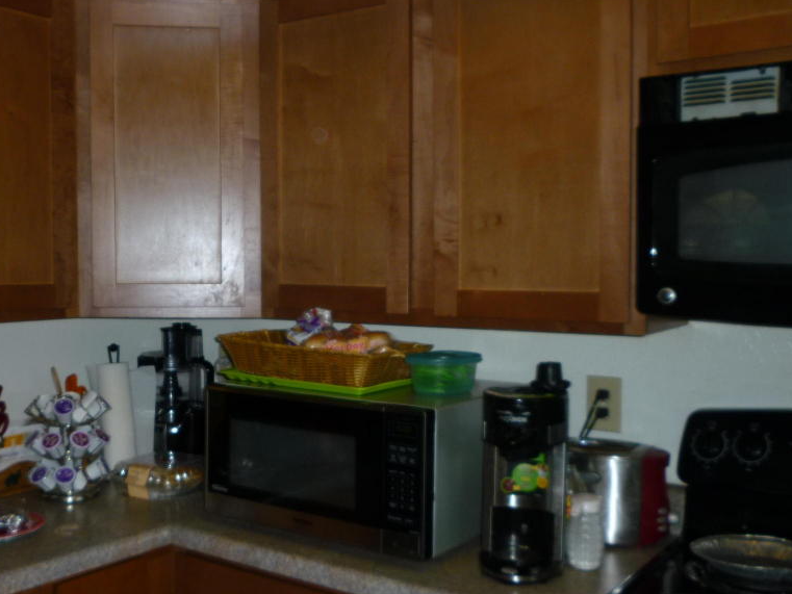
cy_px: 312
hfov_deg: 47.6
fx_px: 892
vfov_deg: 36.8
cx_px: 321
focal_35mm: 39
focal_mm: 5.2
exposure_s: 1/60
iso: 100
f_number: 3.3
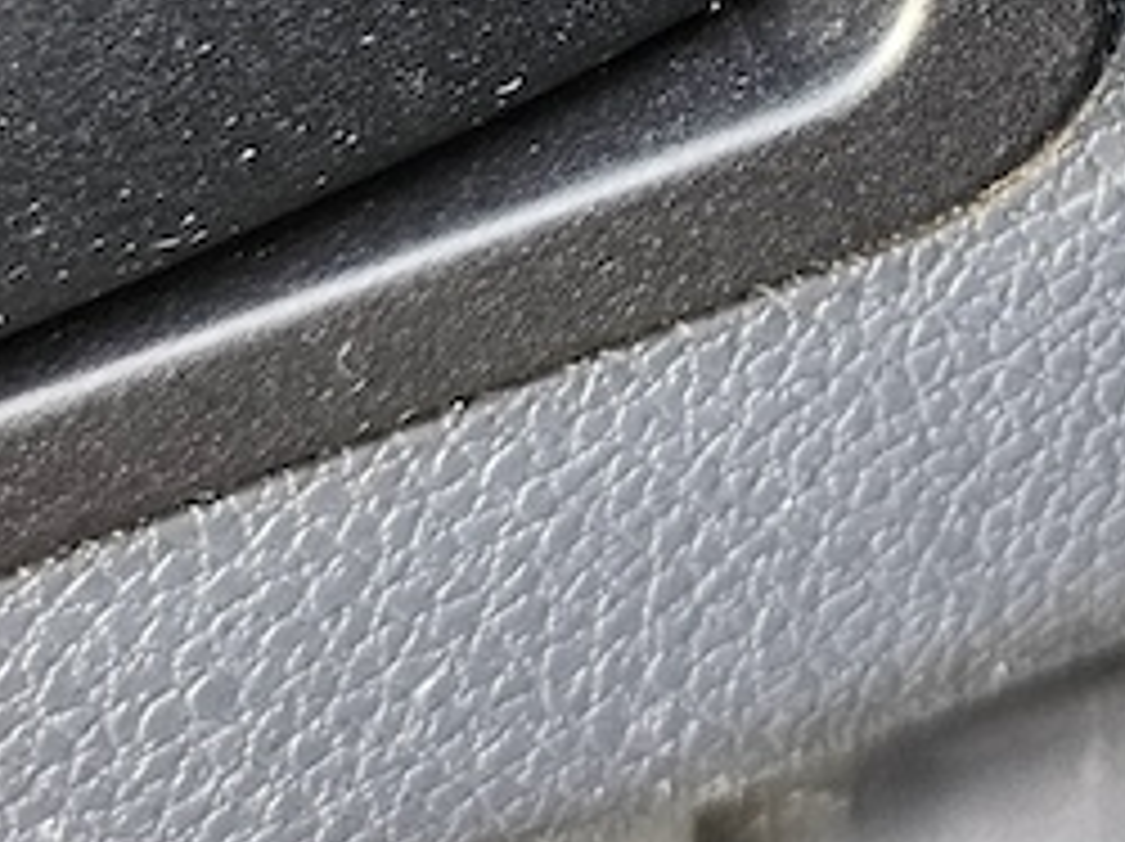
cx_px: 1602
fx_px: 4188
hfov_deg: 14.4
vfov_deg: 10.8
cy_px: -635
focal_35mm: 129
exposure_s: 1/120
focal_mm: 6.3
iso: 250
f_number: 1.7
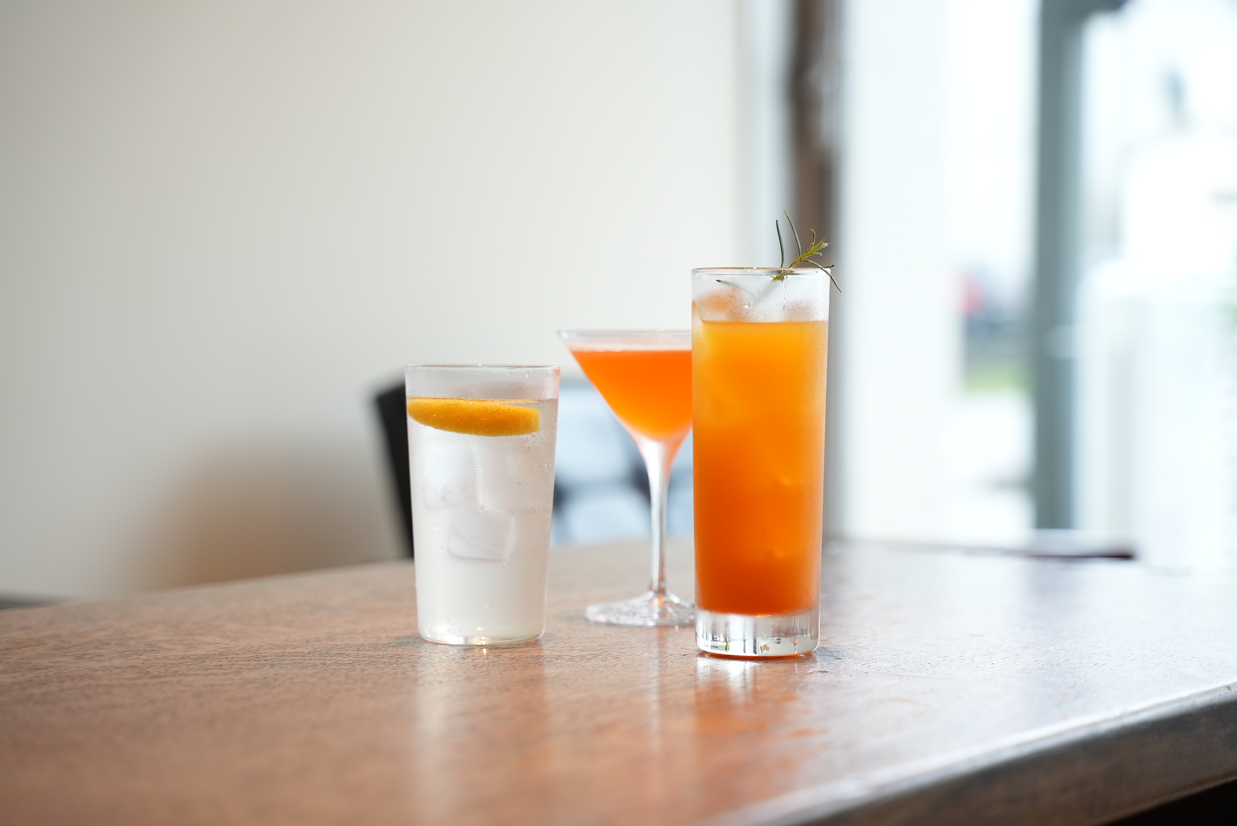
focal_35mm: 75
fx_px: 2578
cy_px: 413
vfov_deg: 18.2
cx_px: 618
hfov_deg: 27.0
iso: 800
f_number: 4
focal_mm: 75
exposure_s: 1/125
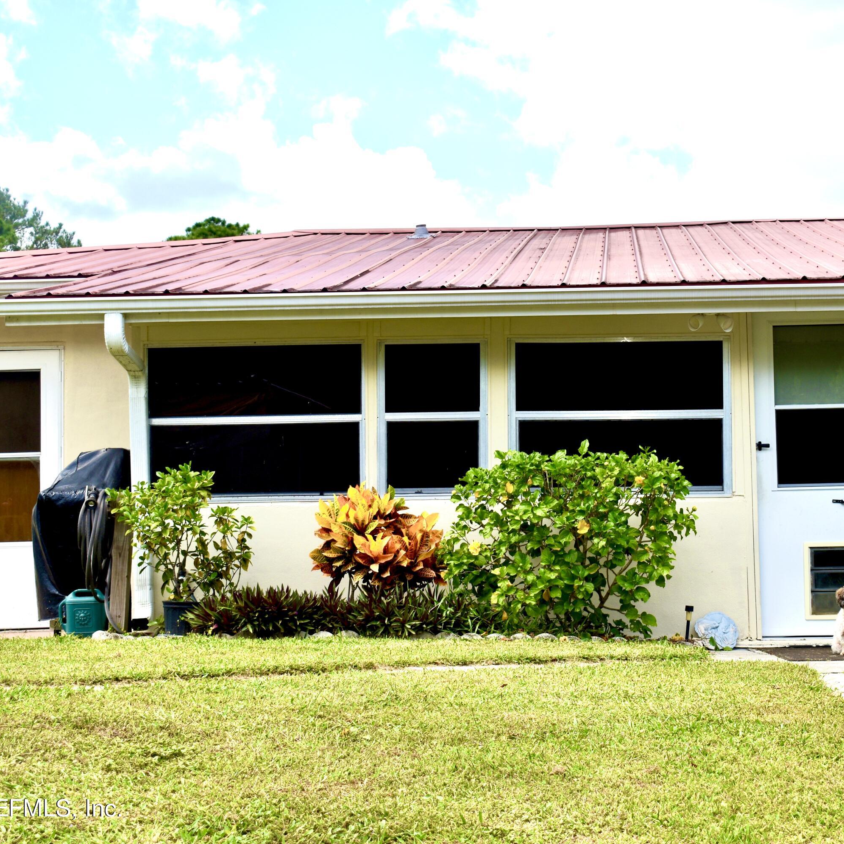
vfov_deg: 23.7
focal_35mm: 73
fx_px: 2014
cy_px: 423
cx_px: 533
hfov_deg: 23.6
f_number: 8
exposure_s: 1/200
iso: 100
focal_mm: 38
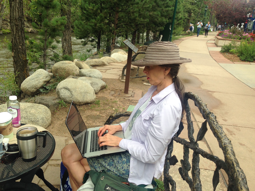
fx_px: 243
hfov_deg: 55.4
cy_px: 96
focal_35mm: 33
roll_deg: -5.8
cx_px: 128
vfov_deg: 42.9
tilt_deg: -19.6
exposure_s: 1/247
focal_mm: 4.12
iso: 50
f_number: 2.4
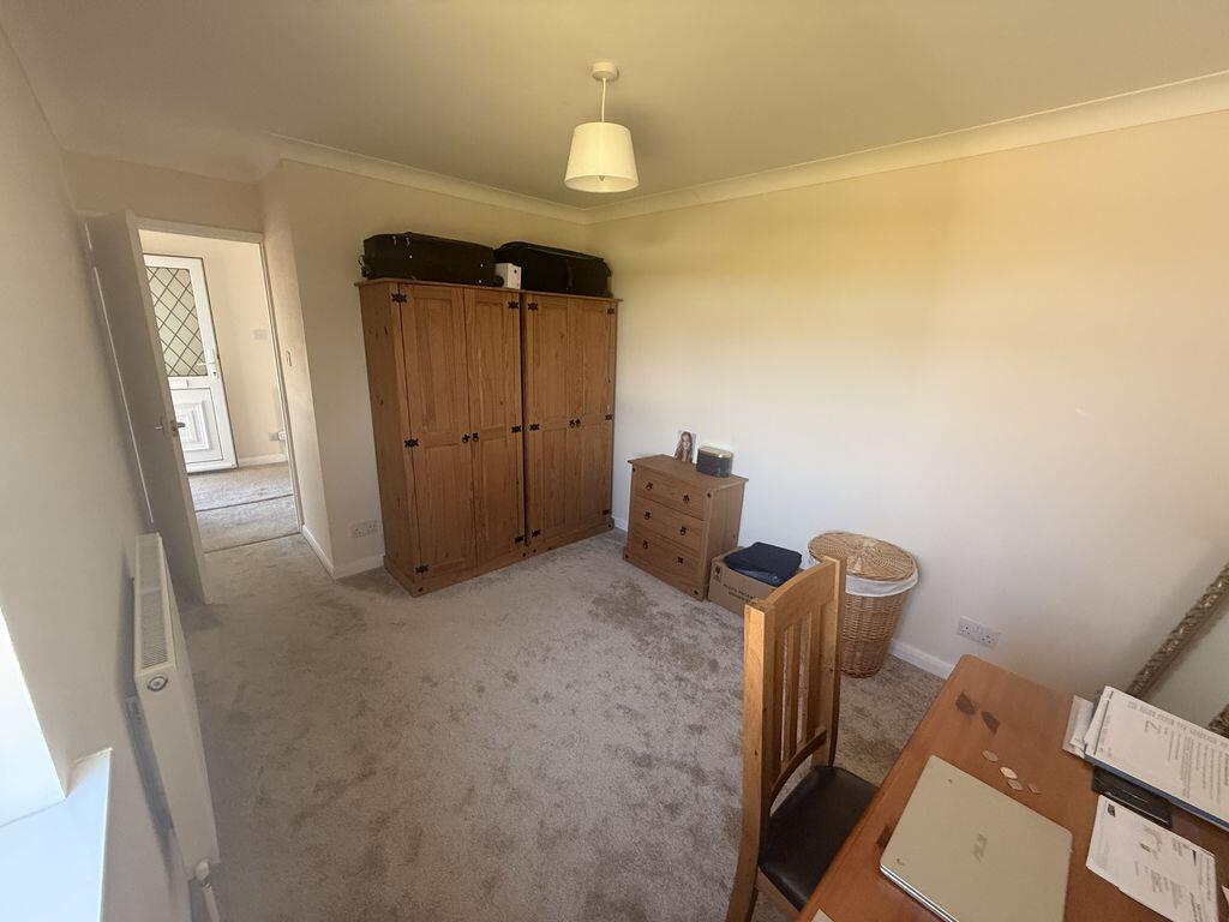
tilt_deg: -15.9
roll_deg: -2.5
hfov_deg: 102.1
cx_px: 614
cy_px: 461
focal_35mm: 14
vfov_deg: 85.7
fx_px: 497
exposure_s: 1/99
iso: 320
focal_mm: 2.22
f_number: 2.2
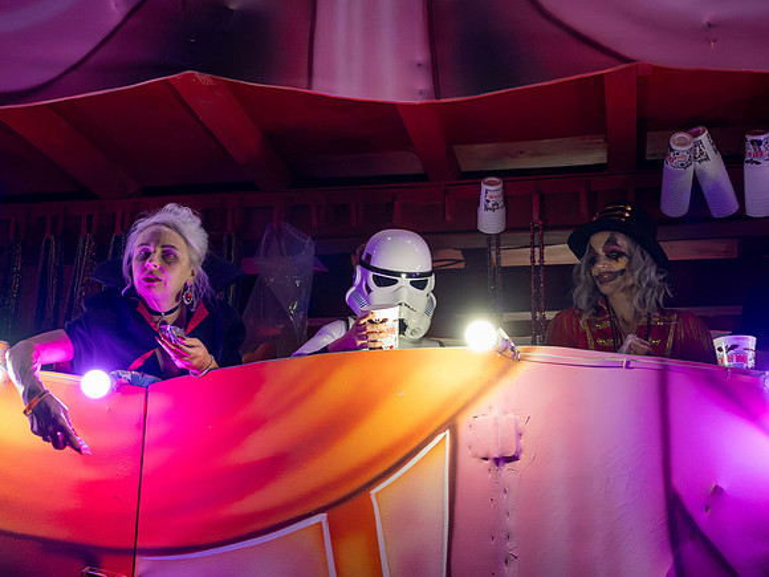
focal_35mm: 52
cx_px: 384
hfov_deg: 36.8
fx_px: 1155
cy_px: 288
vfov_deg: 28.0
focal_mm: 26
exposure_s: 1/200
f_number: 4.5
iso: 6400
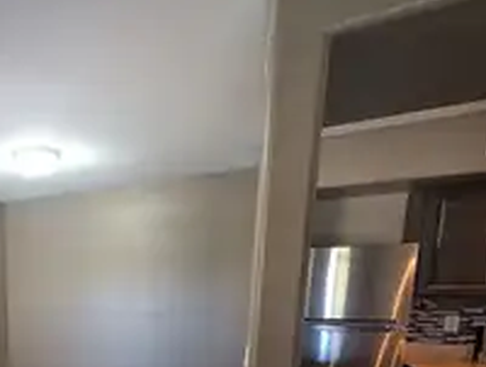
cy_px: 332
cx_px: 39
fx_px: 338
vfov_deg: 50.4
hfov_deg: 59.5
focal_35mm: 24
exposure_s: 1/40
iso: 171
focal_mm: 2.02
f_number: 1.7
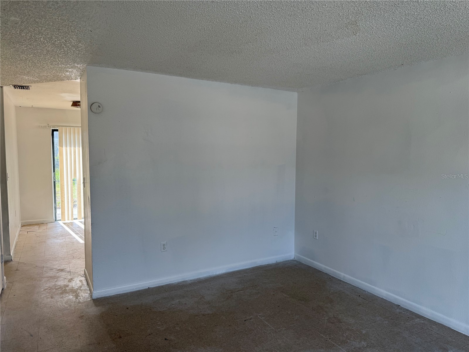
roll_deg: -0.3
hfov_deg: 71.6
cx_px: 234
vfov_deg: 56.8
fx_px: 325
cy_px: 176
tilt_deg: -3.4
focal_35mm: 24
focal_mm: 6.76
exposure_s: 1/365
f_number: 1.78
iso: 100
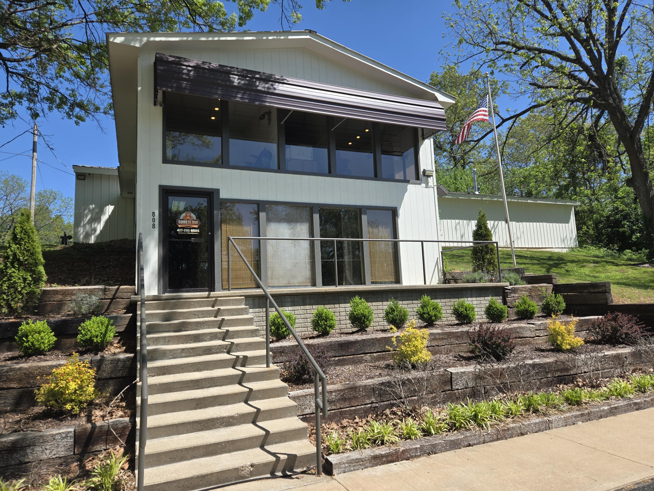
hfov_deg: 73.9
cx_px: 327
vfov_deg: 58.9
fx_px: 435
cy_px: 246
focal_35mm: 23
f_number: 1.8
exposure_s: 1/2921
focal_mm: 5.4
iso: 50
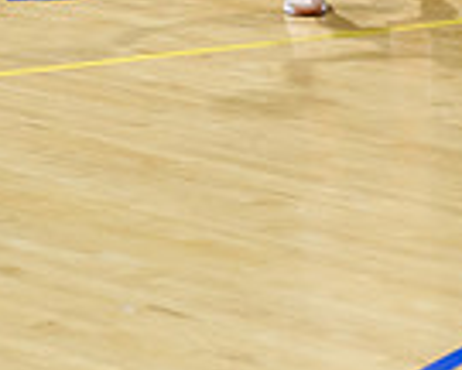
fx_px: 4567
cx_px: 356
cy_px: -194
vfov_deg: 4.6
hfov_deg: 5.8
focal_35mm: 334
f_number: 2.8
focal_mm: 55
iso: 1600
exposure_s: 1/500
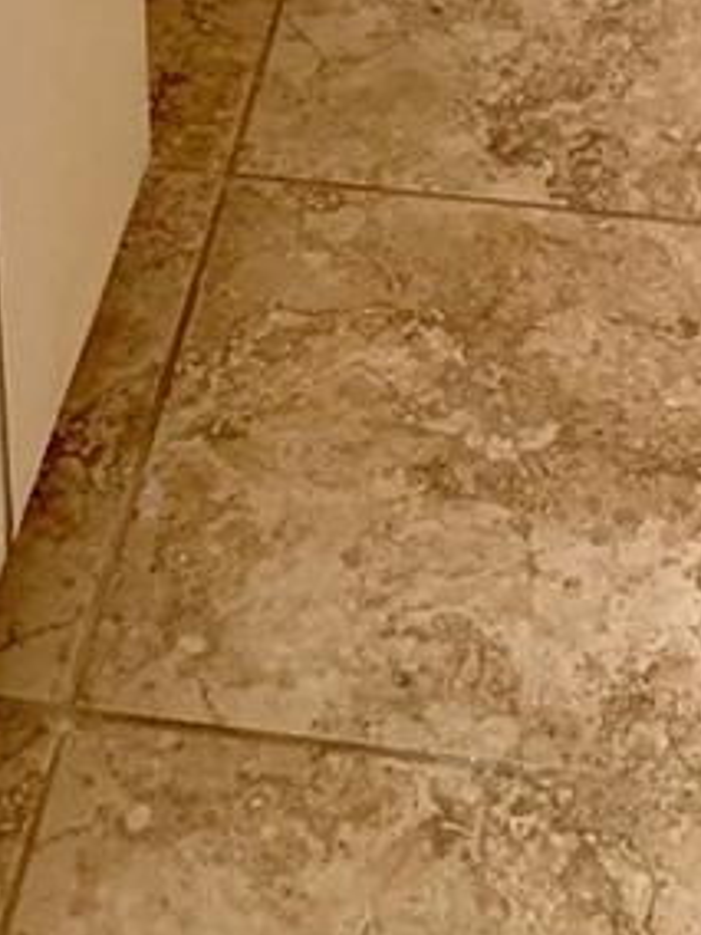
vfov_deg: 14.8
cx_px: 346
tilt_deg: -18.1
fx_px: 2970
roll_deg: +0.7
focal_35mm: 110
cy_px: -902
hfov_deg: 13.5
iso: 125
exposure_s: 1/60
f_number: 1.8
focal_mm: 4.25
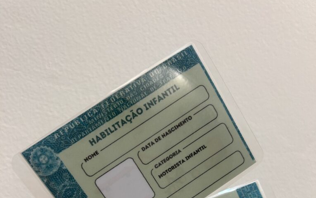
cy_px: 197
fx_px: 319
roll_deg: -15.8
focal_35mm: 37
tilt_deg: +2.4
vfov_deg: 31.9
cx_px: 159
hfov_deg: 52.7
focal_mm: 5.7
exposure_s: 1/60
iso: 125
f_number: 1.5
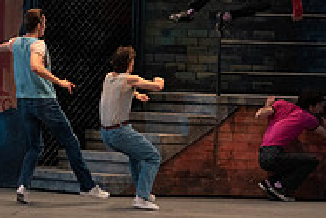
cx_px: 152
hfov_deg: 6.3
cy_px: -34
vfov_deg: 4.2
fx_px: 2954
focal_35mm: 326
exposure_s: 1/400
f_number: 4.5
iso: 3200
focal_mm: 105
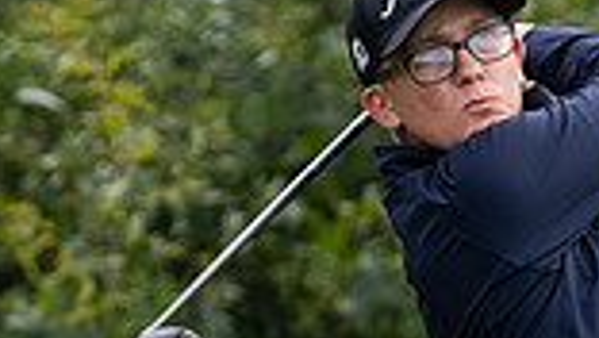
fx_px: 24429
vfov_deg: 0.8
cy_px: 745
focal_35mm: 1537
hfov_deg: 1.4
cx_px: 545
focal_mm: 340
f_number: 6.3
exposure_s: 1/1000
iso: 1250
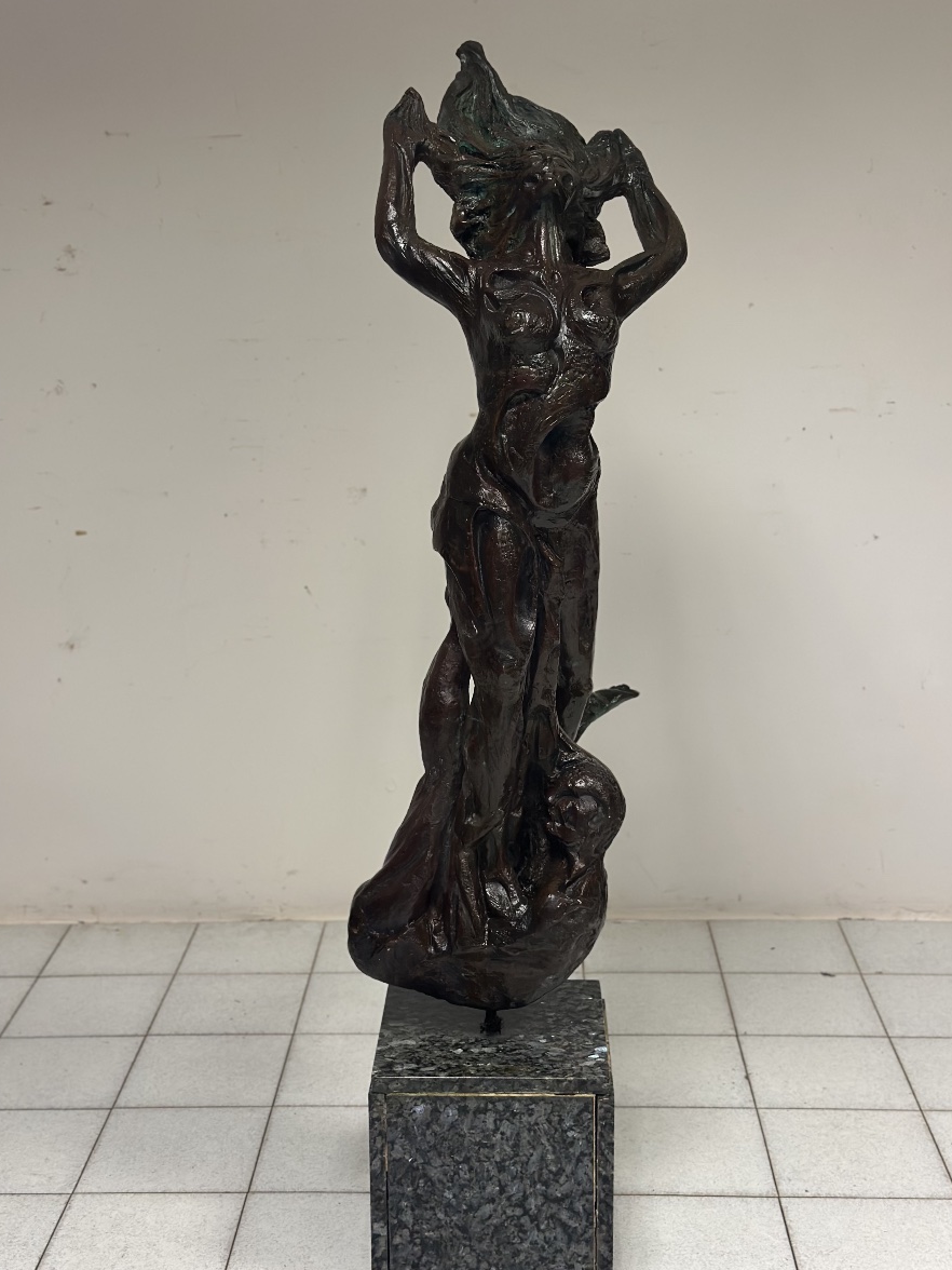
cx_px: 478
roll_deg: +1.7
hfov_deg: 29.7
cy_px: 639
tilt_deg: -12.7
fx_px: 1797
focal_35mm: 49
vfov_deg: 38.9
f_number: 1.78
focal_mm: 6.86
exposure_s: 1/100
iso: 200
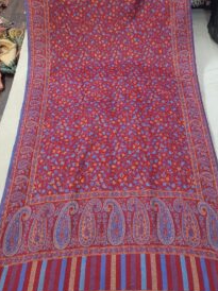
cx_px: 114
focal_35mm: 38
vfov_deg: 48.0
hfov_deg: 37.7
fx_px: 320
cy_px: 92
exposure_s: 1/50
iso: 500
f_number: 1.8
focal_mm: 5.4
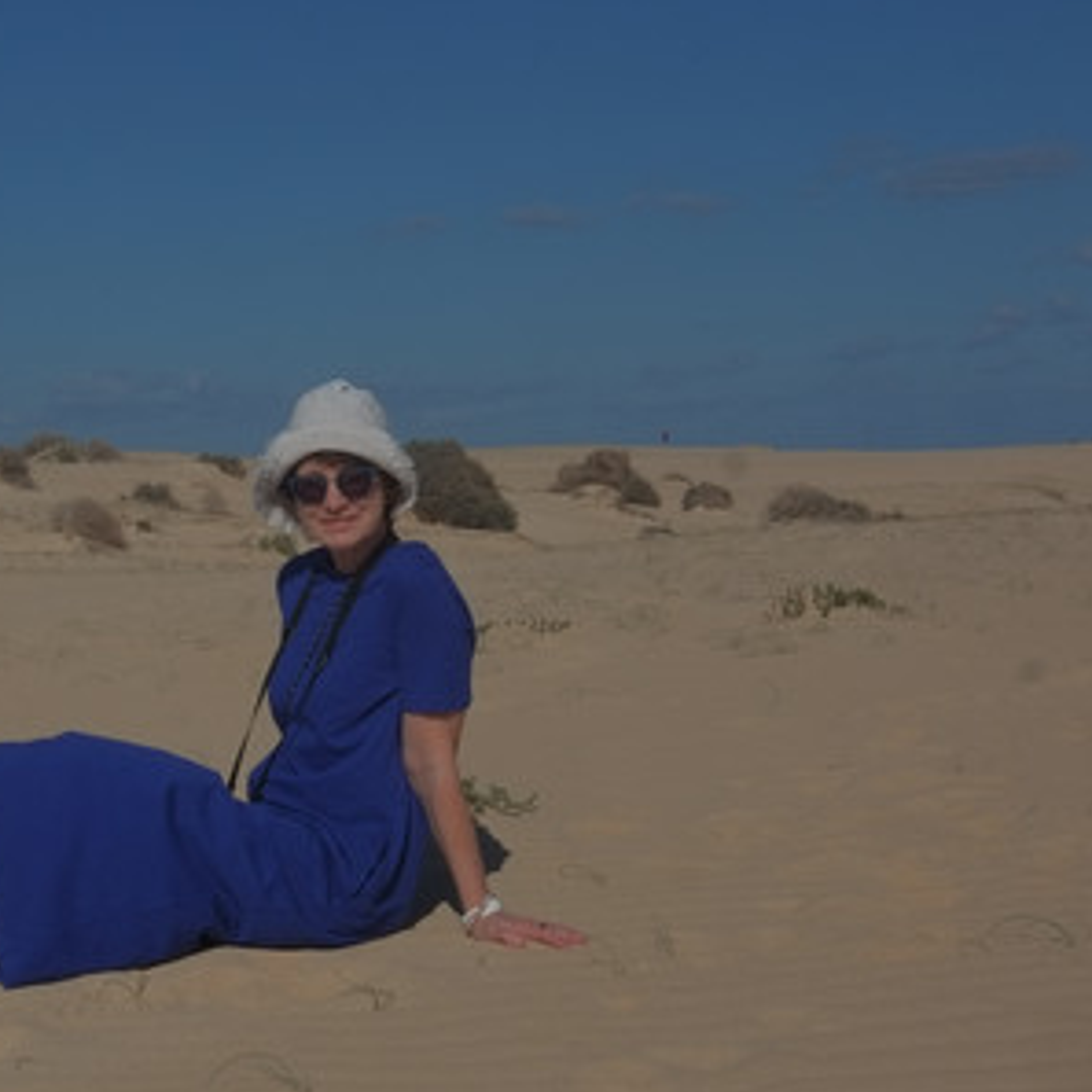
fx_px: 2677
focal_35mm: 75
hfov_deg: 22.3
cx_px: 33
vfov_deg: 23.0
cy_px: 708
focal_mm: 27
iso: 200
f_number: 16
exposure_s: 1/600
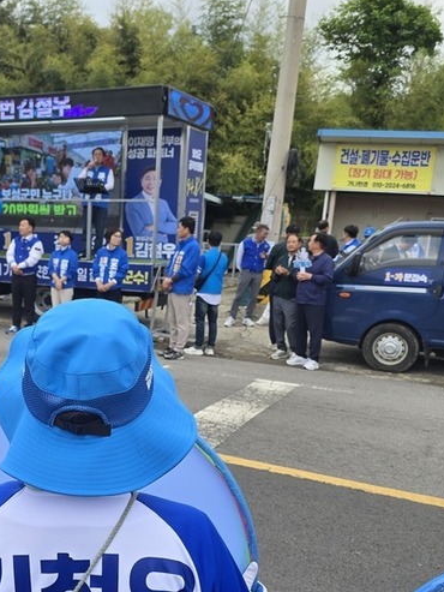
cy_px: 373
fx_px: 718
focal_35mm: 42
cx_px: 89
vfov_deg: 44.4
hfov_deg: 33.4
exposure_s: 1/391
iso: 12
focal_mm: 6.3
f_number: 1.7
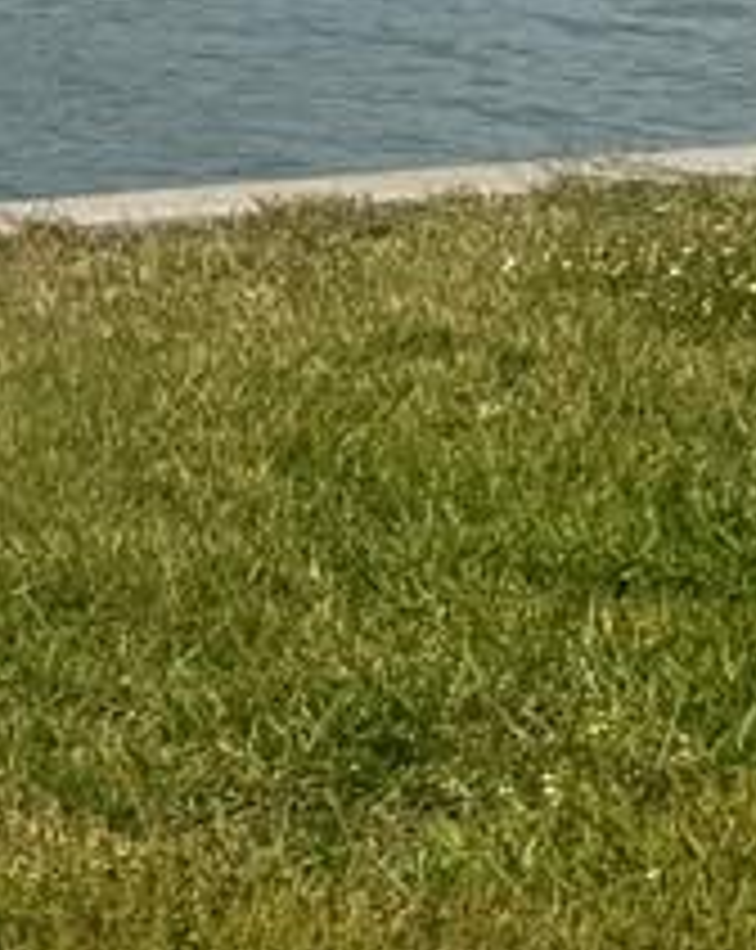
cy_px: 14
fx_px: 4993
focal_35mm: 178
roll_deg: -0.3
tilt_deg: -7.8
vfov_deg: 10.8
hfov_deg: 7.7
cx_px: -1418
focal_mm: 6.76
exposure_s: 1/5348
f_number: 1.78
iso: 80
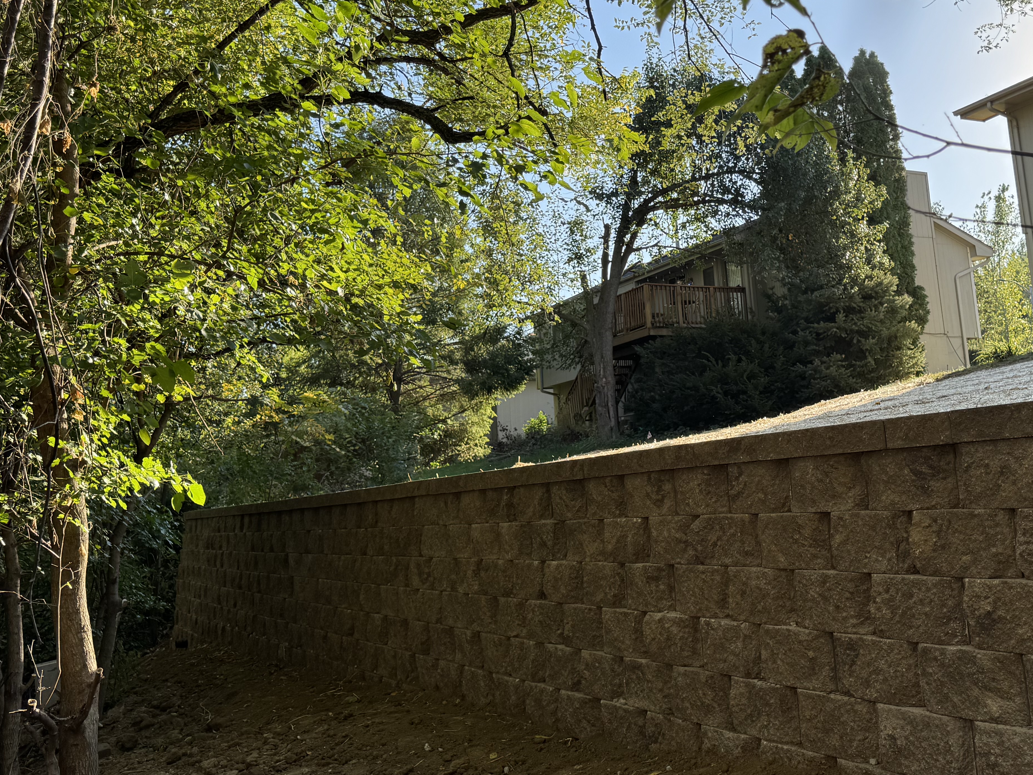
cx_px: 693
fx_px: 1104
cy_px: 252
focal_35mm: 37
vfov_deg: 38.2
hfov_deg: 49.2
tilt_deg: +10.7
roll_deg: +4.9
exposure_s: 1/1238
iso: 80
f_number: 1.78
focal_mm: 6.76
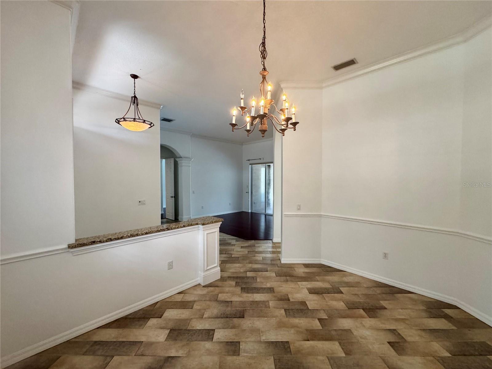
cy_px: 184
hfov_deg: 102.1
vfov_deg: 85.7
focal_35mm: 14
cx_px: 246
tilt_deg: -2.1
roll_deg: +0.1
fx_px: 199
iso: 320
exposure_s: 1/120
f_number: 2.2
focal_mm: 2.22
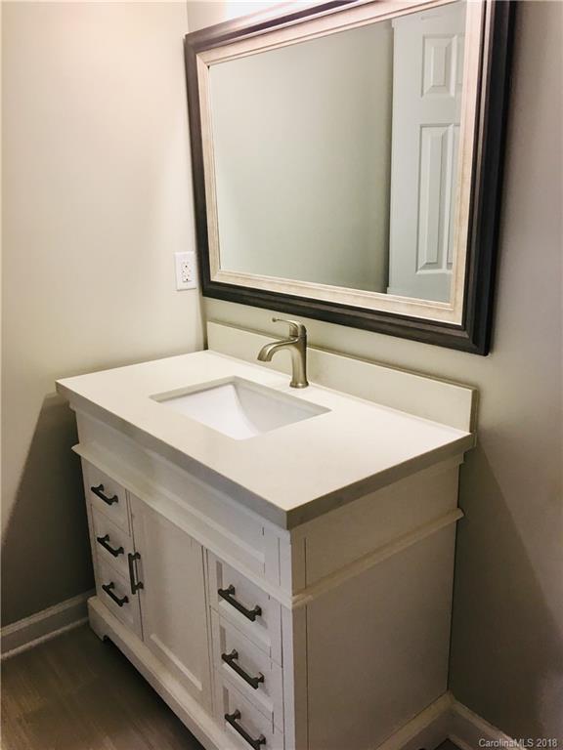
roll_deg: +2.0
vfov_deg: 61.7
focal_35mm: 29
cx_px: 282
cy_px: 375
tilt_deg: -17.5
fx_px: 629
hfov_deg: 48.2
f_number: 2.2
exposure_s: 1/30
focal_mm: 4.15
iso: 25
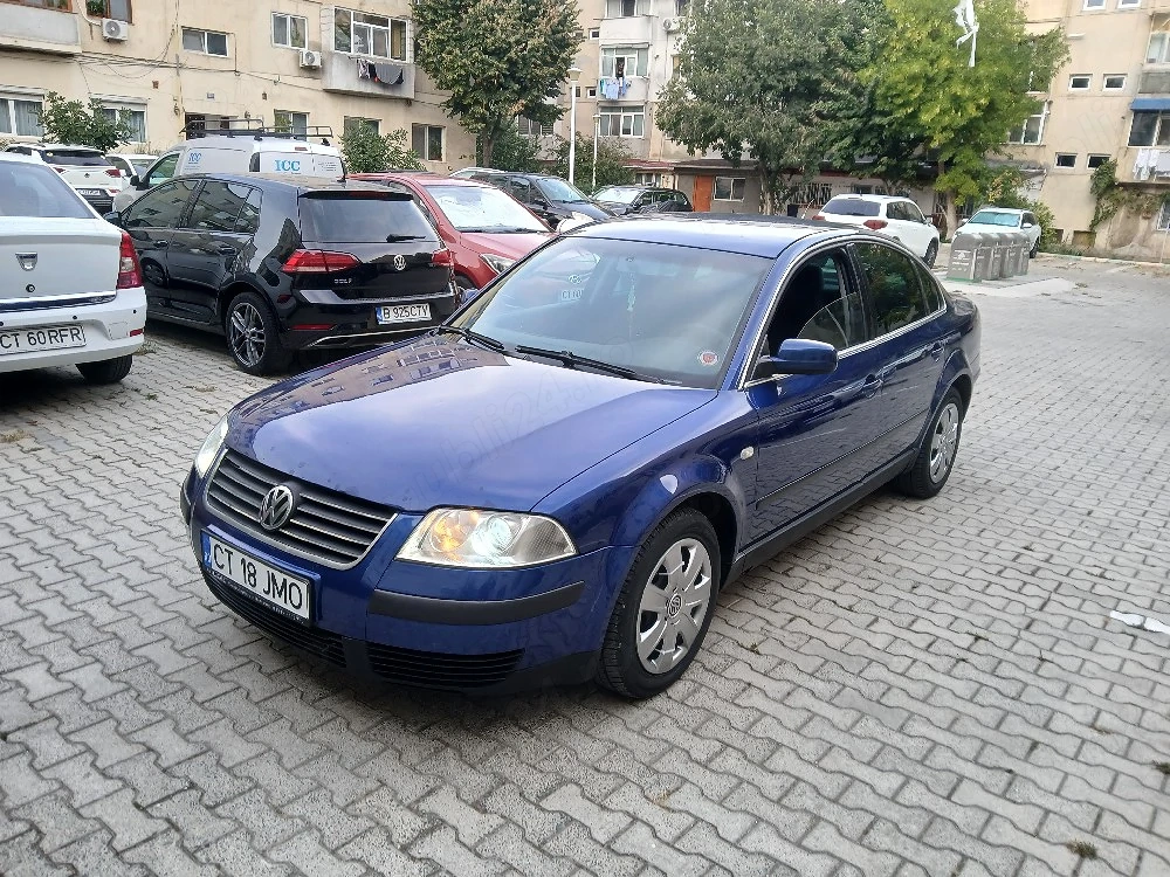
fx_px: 879
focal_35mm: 26
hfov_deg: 67.3
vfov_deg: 53.1
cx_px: 585
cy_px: 438
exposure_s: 1/50.3
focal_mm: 3.98
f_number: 1.8
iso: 32
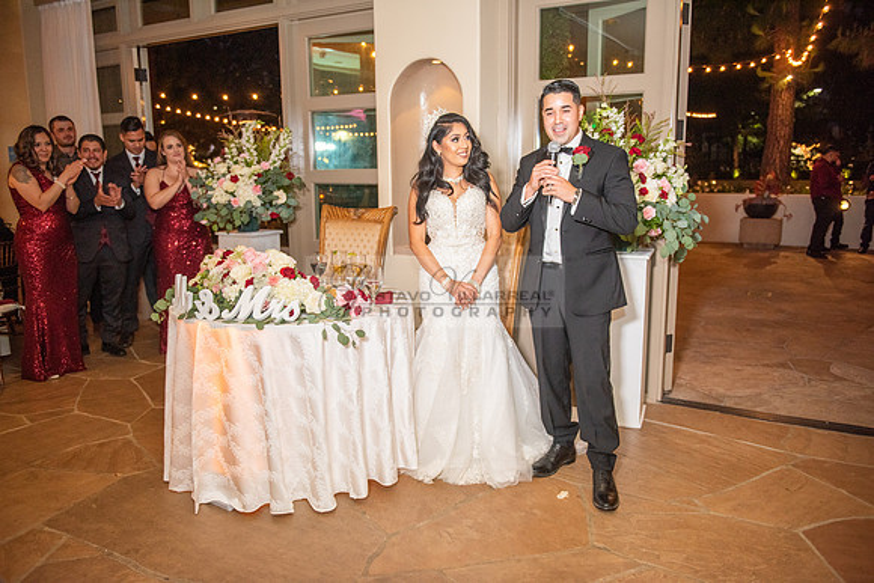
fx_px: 680
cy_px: 292
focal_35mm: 28
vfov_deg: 46.4
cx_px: 437
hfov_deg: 65.5
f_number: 2.8
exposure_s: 1/125
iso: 1250
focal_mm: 28
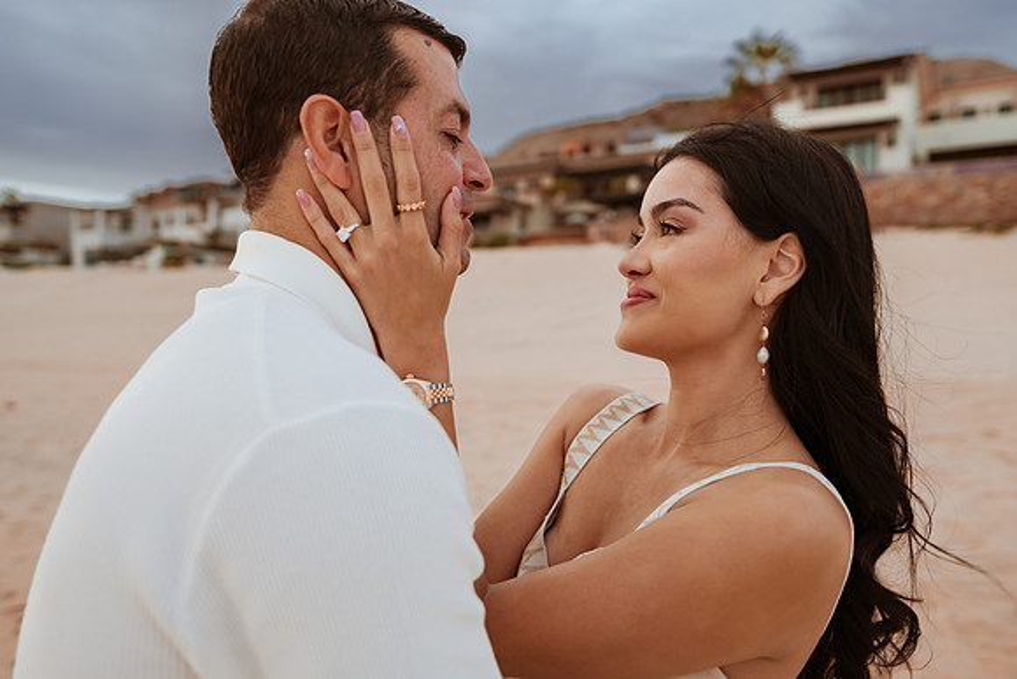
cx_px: 508
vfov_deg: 48.0
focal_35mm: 27
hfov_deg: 67.4
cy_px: 340
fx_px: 763
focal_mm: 27
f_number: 2.8
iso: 250
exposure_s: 1/4000
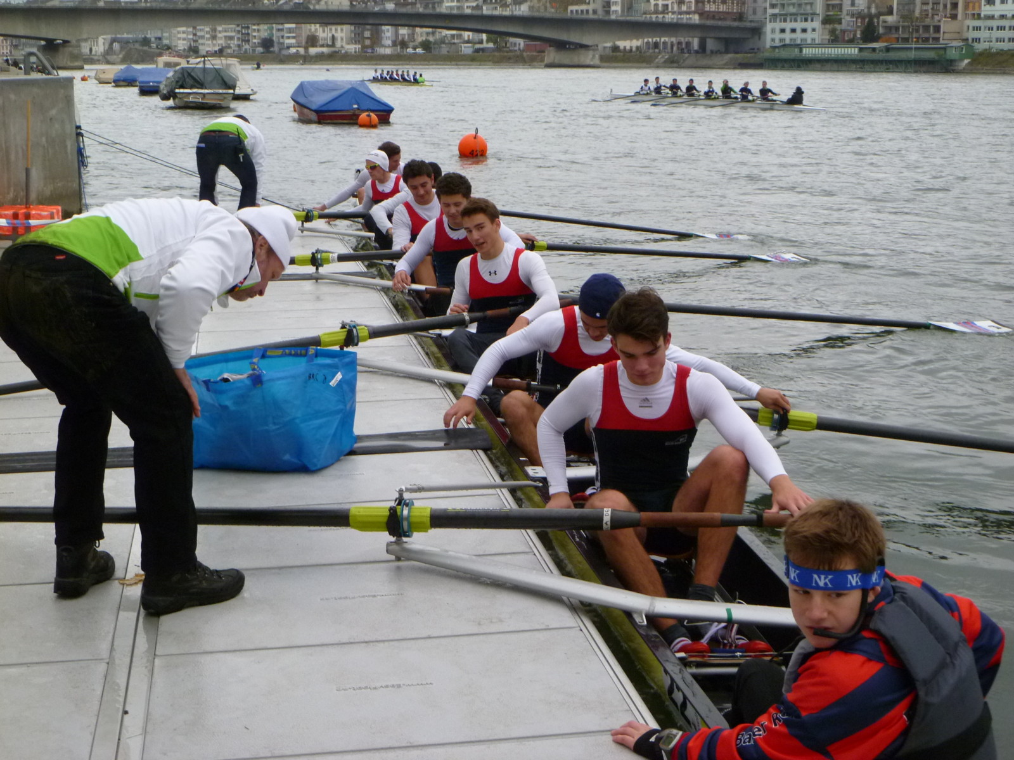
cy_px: 380
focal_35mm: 47
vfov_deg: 30.9
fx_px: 1377
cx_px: 507
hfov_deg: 40.4
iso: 320
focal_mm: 8.4
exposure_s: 1/200
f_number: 3.8
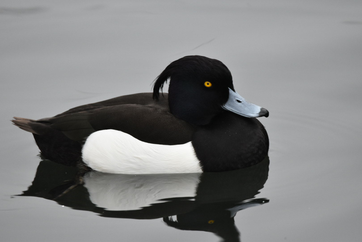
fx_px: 9049
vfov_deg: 1.5
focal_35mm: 900
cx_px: 181
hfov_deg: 2.3
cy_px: 121
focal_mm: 600
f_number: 6.3
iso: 900
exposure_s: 1/125
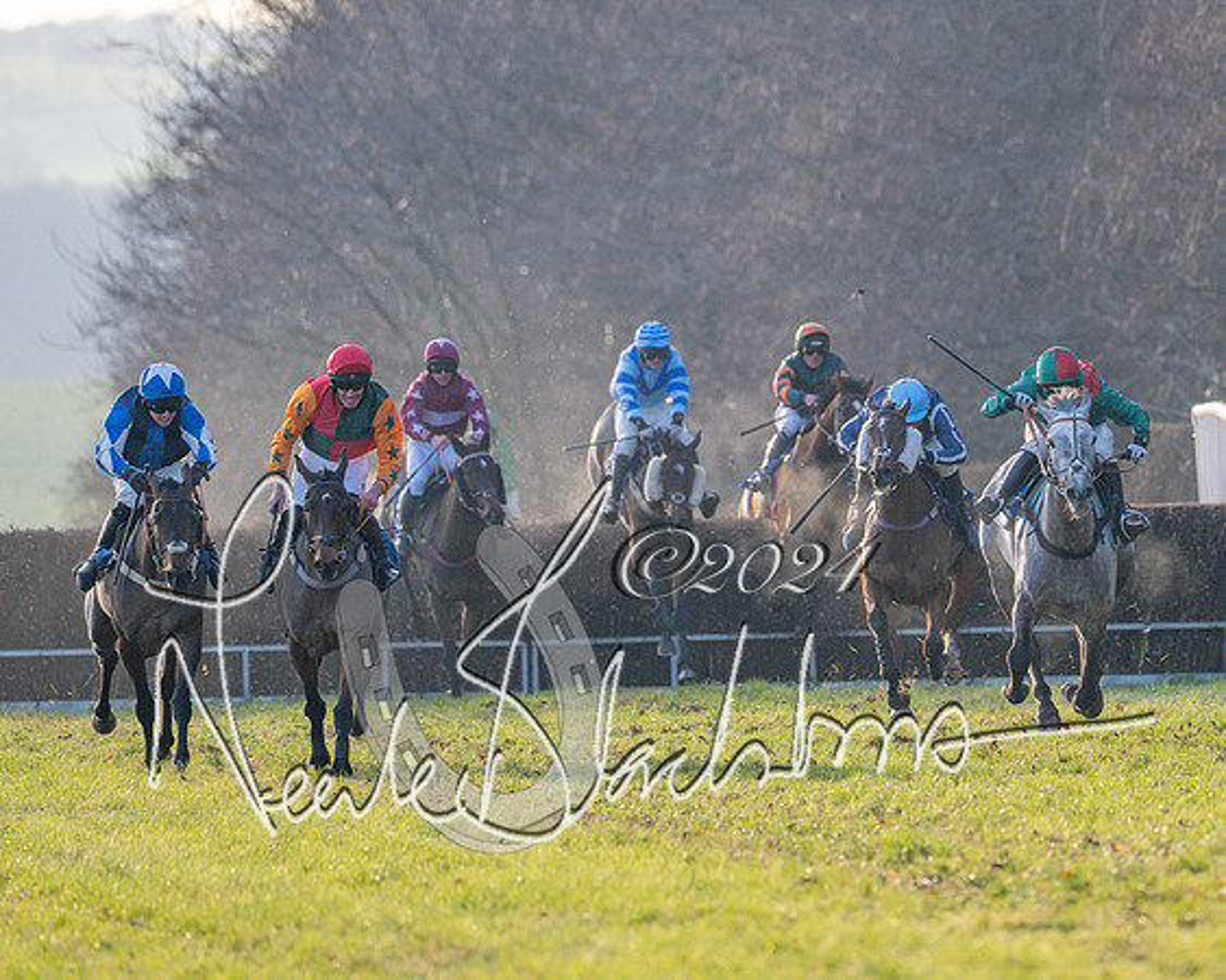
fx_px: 22628
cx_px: 906
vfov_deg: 2.5
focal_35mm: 624
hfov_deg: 3.1
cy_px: 342
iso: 800
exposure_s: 1/2000
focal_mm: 400
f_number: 5
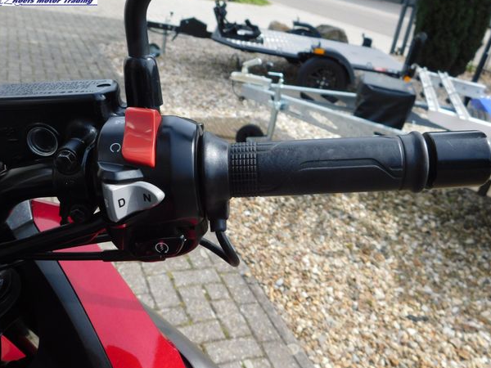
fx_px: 454
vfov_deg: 44.2
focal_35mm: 32
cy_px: 184
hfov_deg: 56.8
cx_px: 255
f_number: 3.2
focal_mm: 5.3
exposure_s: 1/640
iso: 125
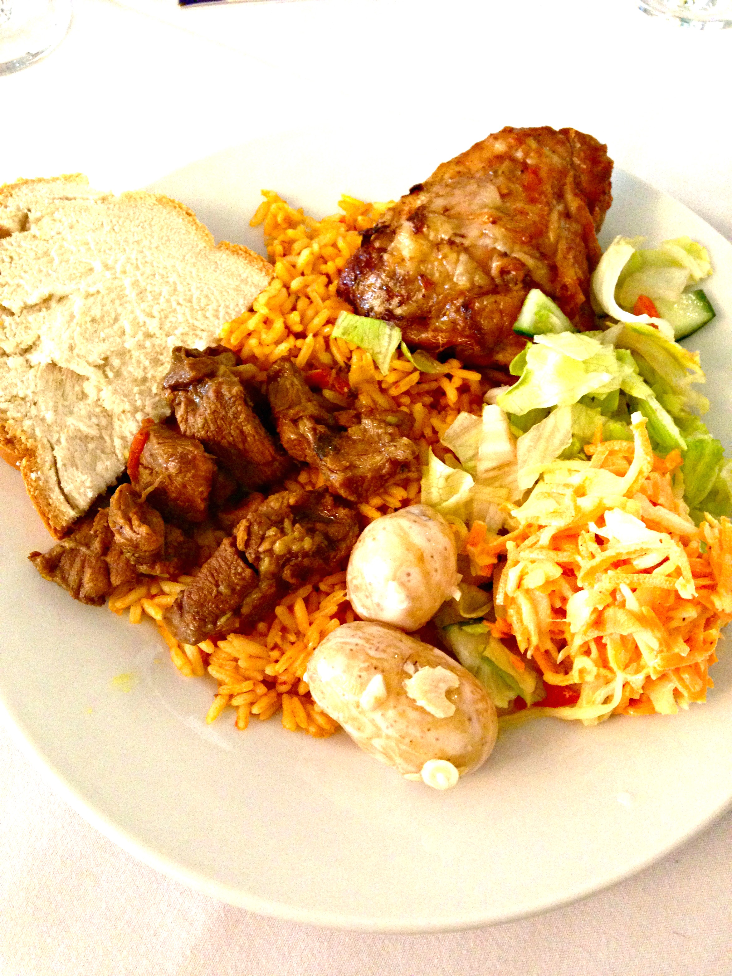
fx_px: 930
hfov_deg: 42.9
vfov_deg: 55.4
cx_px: 366
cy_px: 488
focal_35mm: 33
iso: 400
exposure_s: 1/20
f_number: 2.4
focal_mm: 4.12
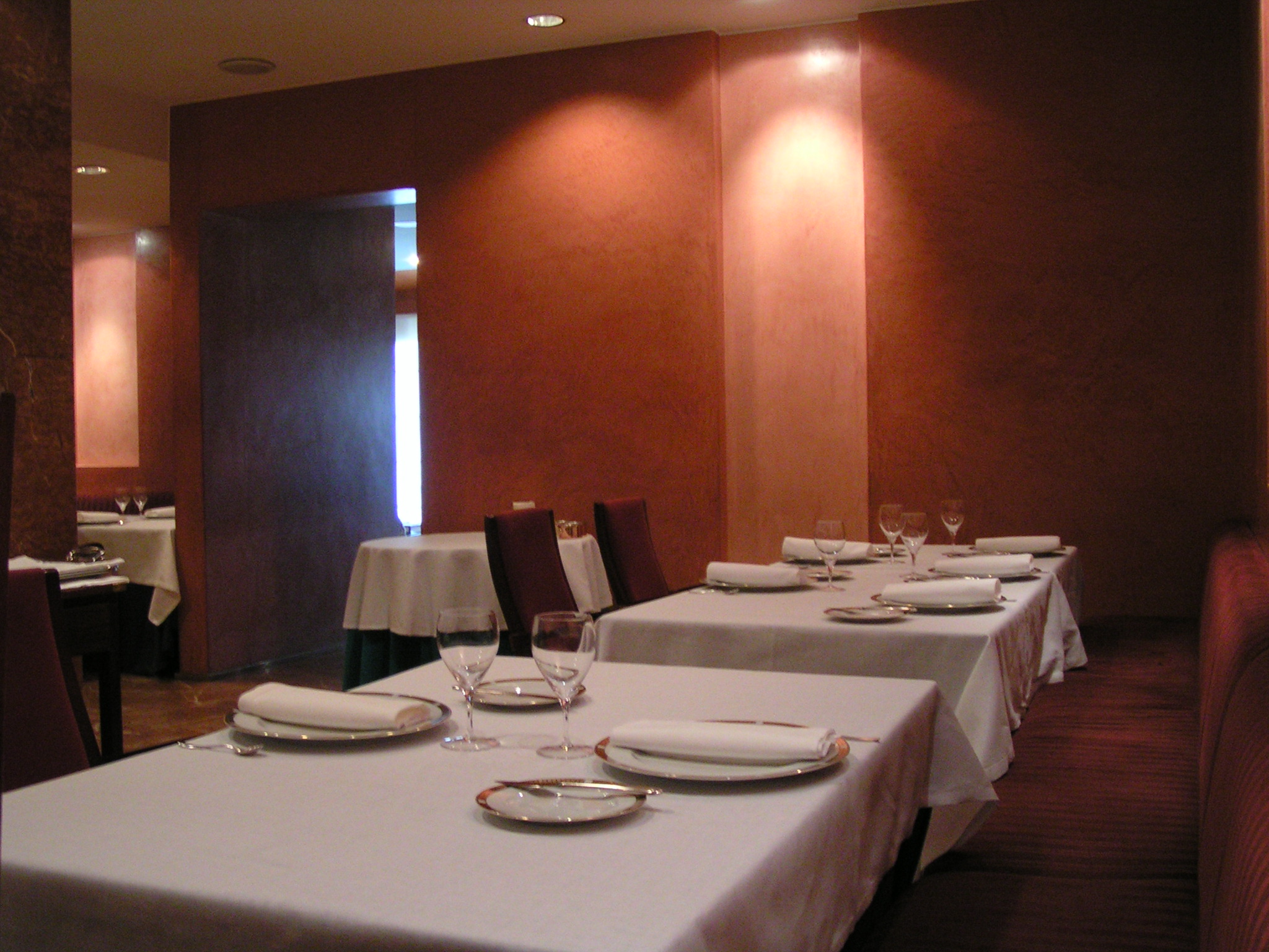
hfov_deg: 49.0
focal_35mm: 38
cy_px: 476
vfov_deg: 37.7
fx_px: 1393
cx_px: 634
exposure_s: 1/15
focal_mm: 5.8
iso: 200
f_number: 2.8
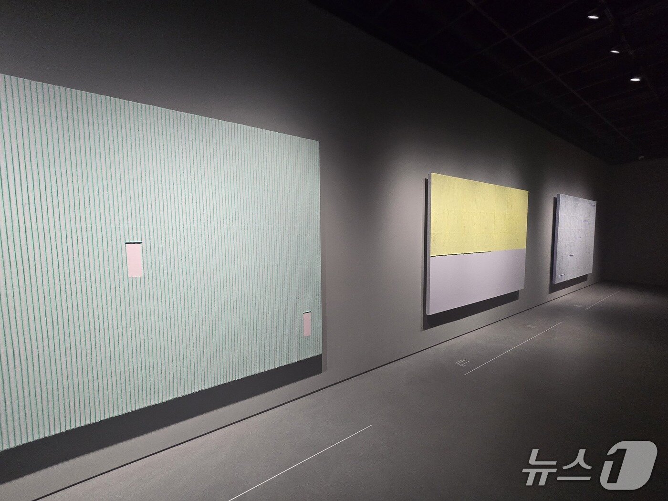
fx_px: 251
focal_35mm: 13
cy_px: 250
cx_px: 334
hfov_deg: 106.2
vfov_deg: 89.9
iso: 250
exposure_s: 1/60
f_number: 2.2
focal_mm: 2.2
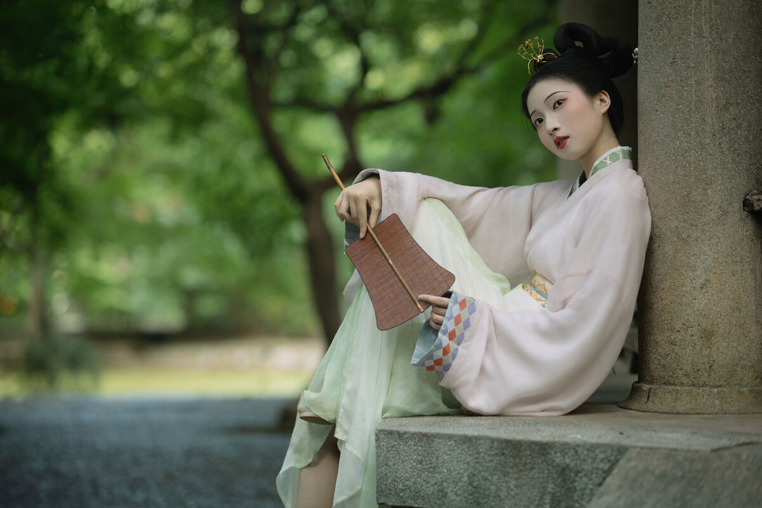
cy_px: 254
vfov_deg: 16.1
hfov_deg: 23.9
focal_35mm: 85
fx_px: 1799
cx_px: 381
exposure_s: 1/160
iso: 400
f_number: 1.8
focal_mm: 85
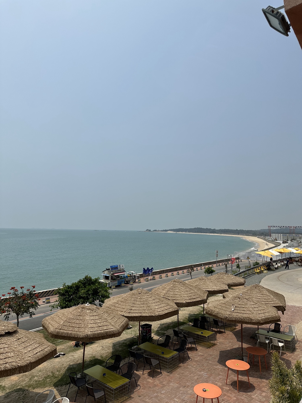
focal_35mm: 24
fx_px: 279
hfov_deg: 56.8
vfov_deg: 71.6
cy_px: 202
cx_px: 151
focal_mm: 6.86
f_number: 1.78
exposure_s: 1/10753
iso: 80
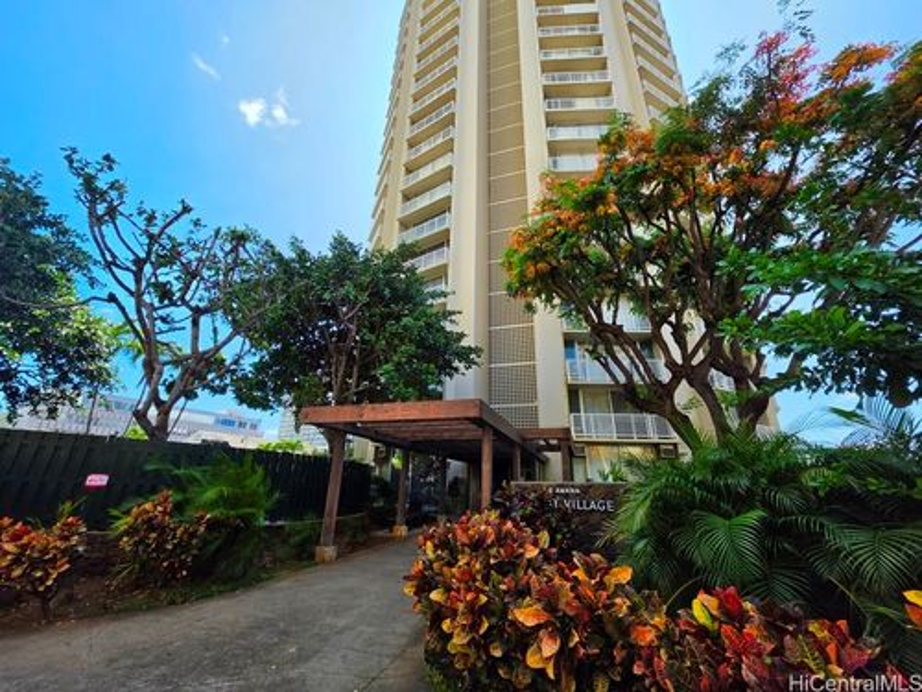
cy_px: 346
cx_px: 461
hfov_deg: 106.2
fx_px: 346
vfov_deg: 89.9
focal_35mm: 13
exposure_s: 1/1399
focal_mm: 2.2
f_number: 1.9
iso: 32
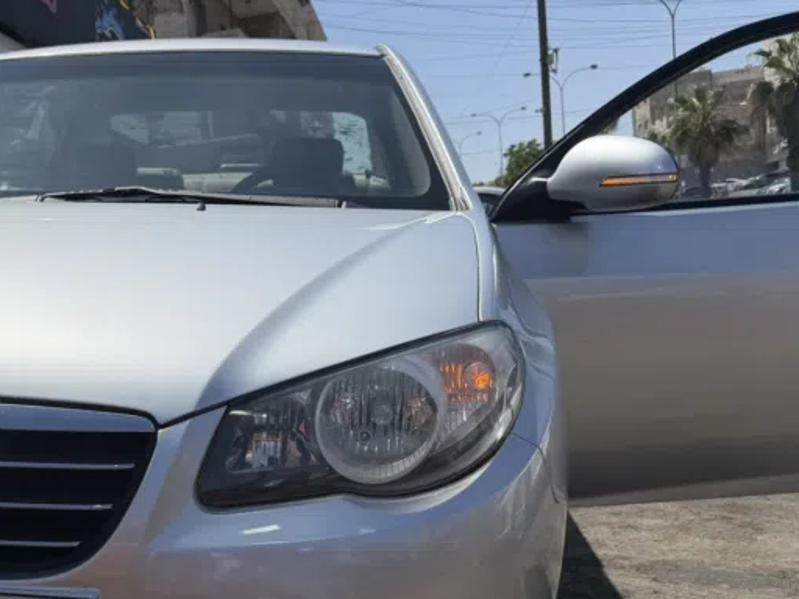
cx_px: 133
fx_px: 1108
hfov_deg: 37.9
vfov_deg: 29.9
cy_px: 435
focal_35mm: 48
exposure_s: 1/22727
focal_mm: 6.76
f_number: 1.78
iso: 100
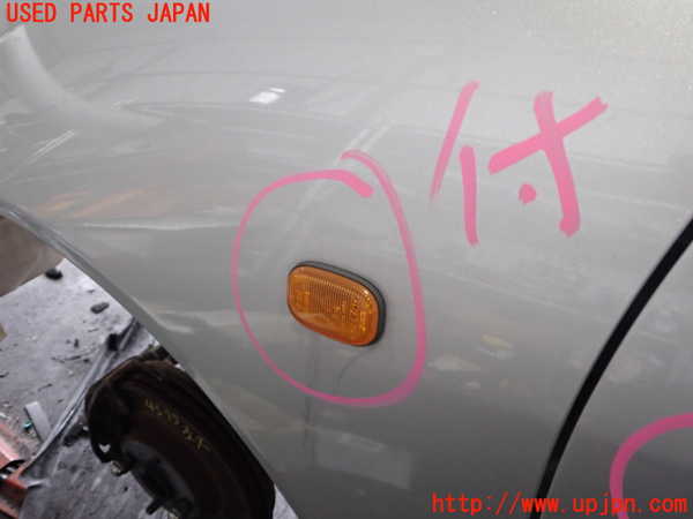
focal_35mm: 30
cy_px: 260
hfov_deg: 60.0
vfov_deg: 46.8
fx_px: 601
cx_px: 346
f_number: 2.3
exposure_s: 1/30
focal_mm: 5.4
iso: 250
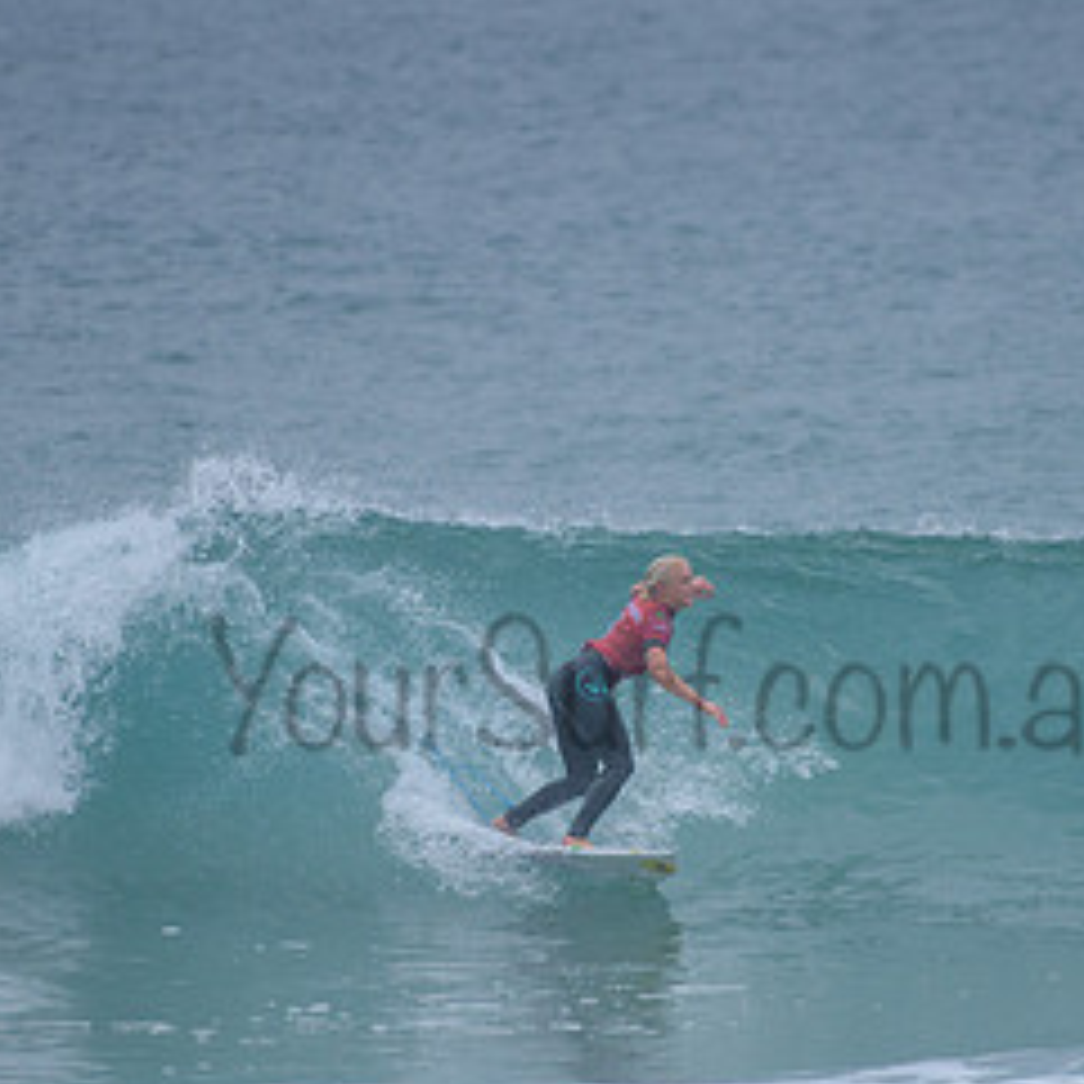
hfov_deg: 1.7
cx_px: 675
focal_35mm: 1021
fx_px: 36173
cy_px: 645
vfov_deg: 1.7
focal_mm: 500
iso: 280
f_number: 5.6
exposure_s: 1/2000
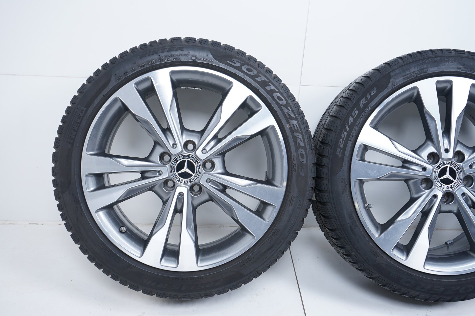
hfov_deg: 53.2
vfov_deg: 36.8
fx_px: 475
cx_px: 238
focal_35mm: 36
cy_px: 158
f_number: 7.1
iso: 250
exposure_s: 1/100
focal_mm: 36
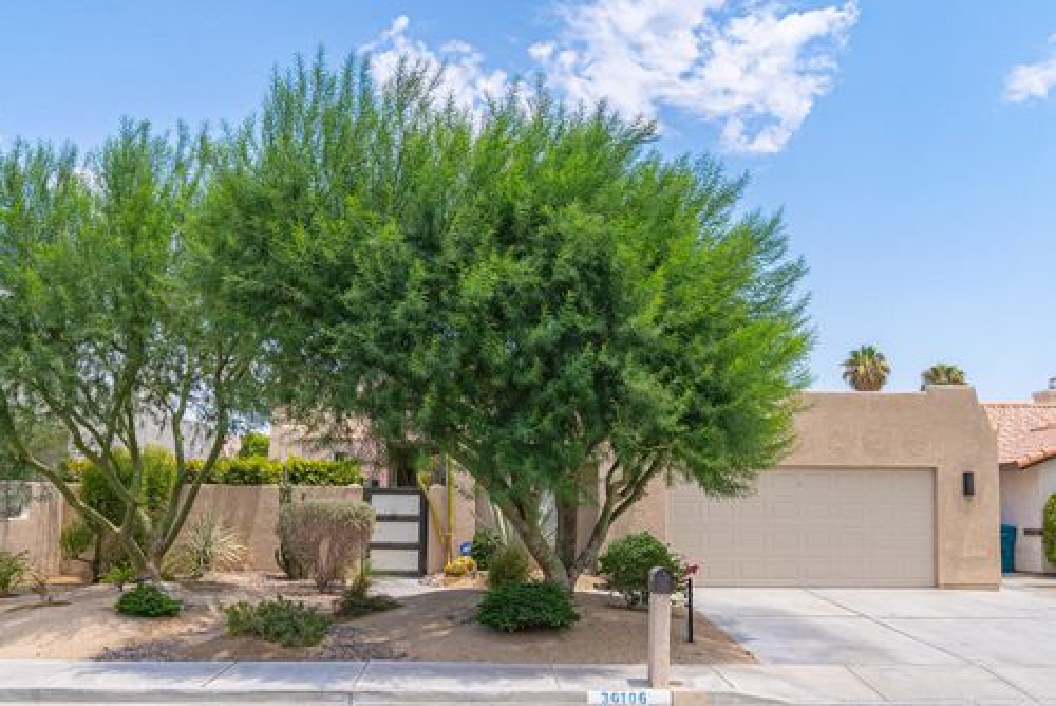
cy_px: 410
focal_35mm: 39
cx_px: 553
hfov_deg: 49.3
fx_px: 1151
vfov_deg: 34.0
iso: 250
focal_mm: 33
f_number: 7.1
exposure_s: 1/640
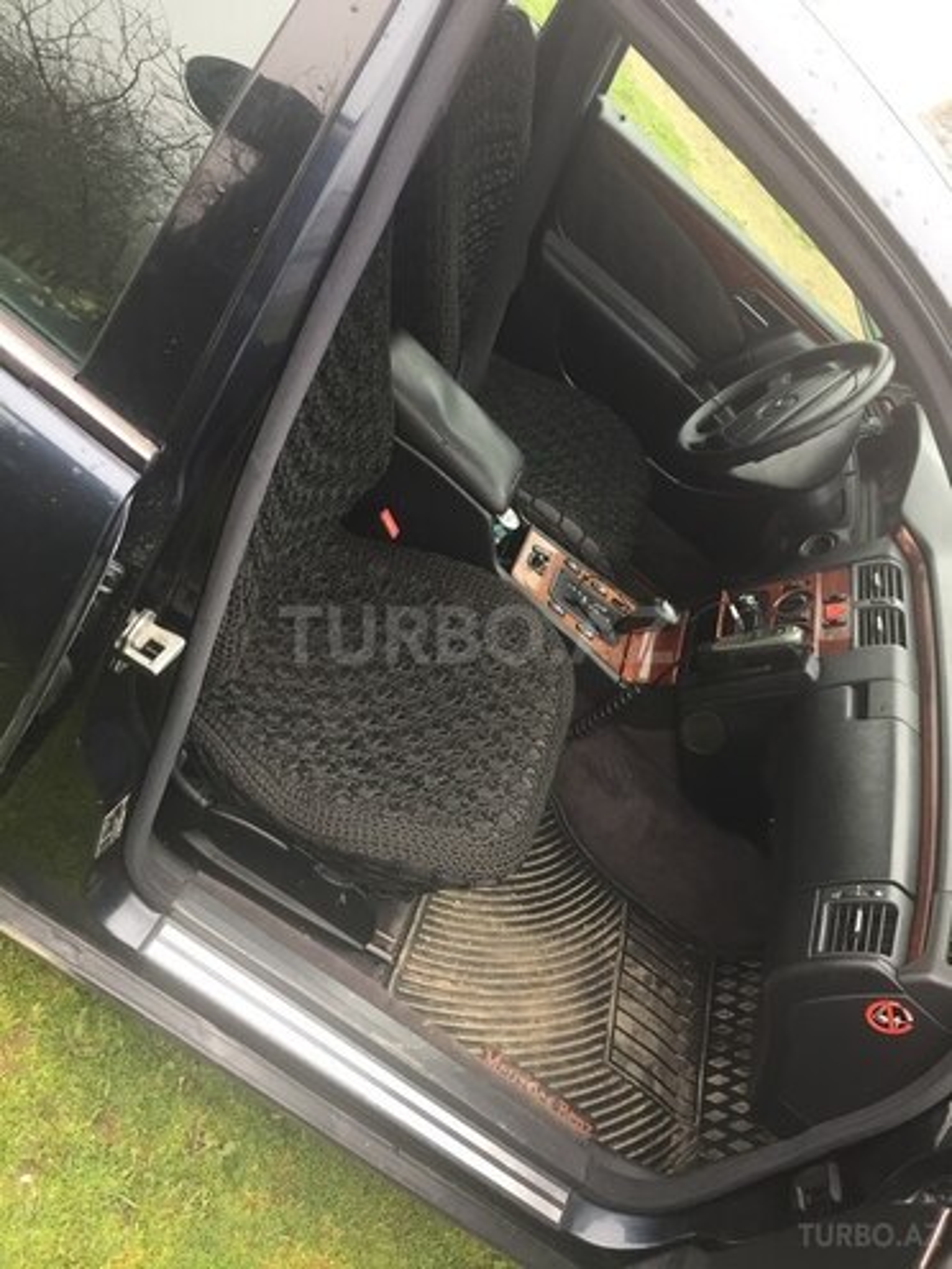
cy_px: 634
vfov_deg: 61.7
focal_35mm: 29
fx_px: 1063
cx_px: 476
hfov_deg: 48.2
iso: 40
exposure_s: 1/33
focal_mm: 4.15
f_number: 2.2
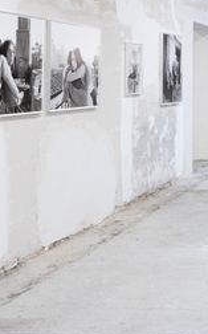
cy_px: 80
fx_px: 645
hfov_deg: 15.6
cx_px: 380
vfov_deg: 28.5
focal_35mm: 71
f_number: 9
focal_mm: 20
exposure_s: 1/8
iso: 200
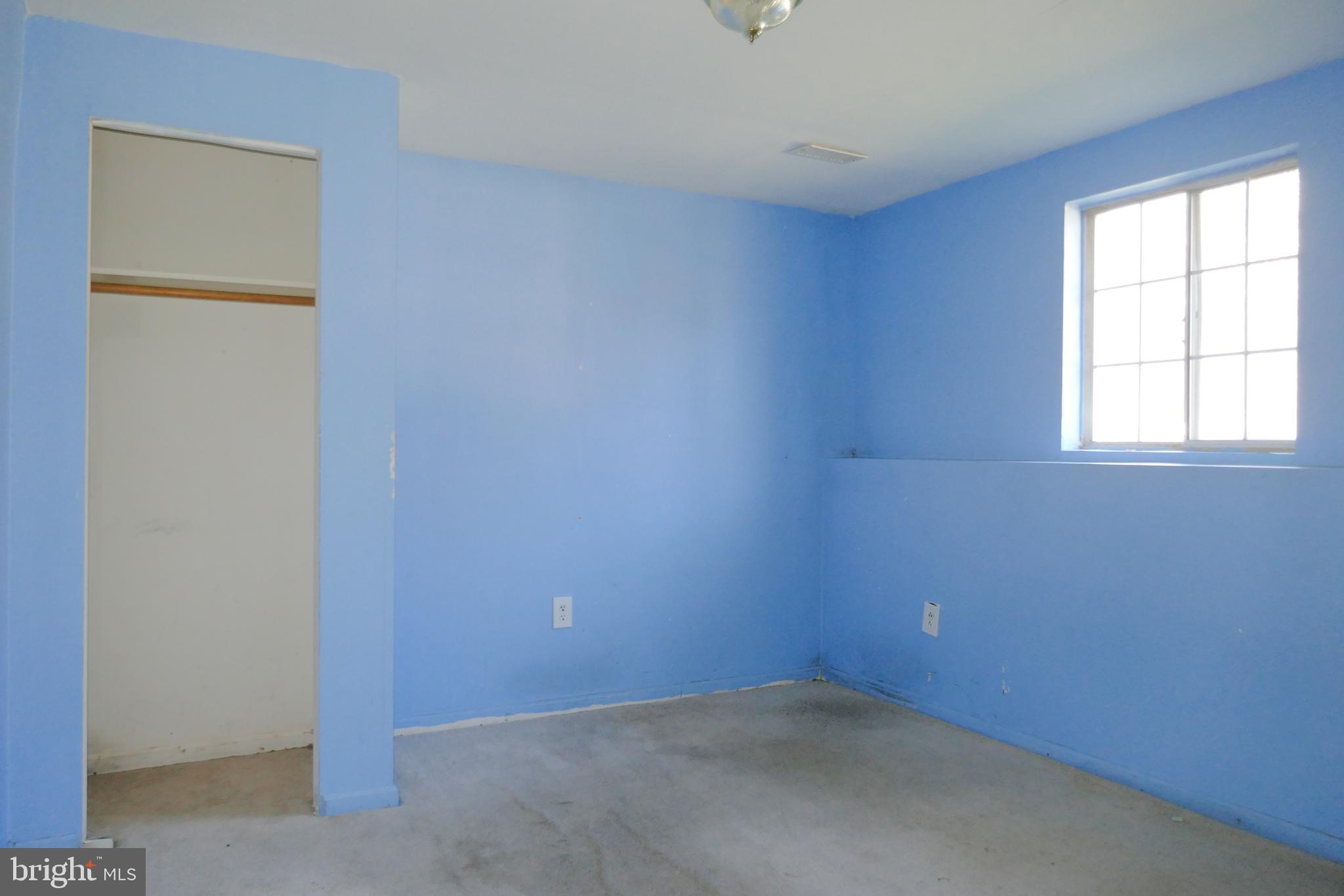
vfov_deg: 51.3
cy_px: 448
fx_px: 933
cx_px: 672
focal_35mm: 25
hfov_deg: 71.5
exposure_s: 1/60
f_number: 2.8
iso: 500
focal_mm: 9.1
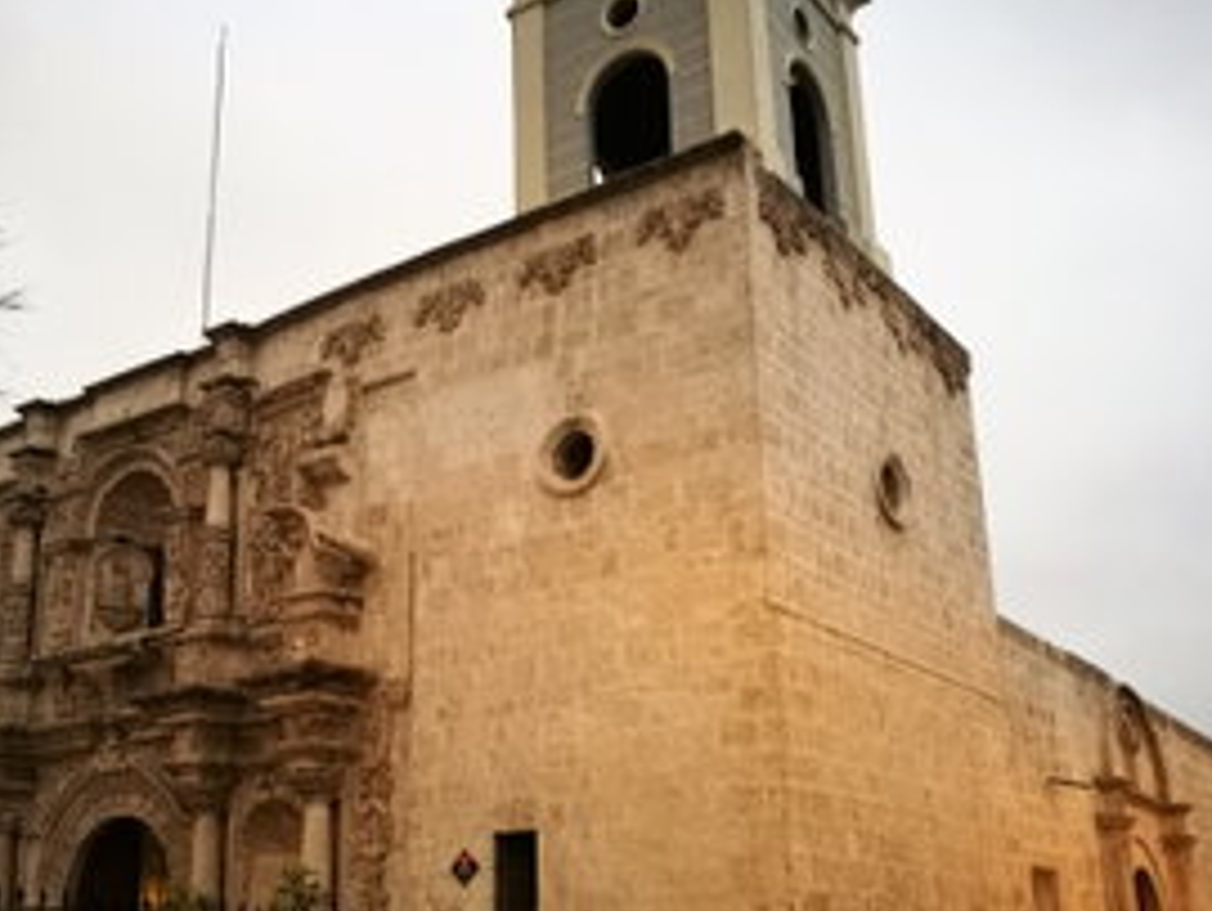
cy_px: 543
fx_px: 1402
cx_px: 494
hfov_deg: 46.5
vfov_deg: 35.9
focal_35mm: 40
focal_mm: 4.5
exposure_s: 1/24
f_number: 2.2
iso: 400
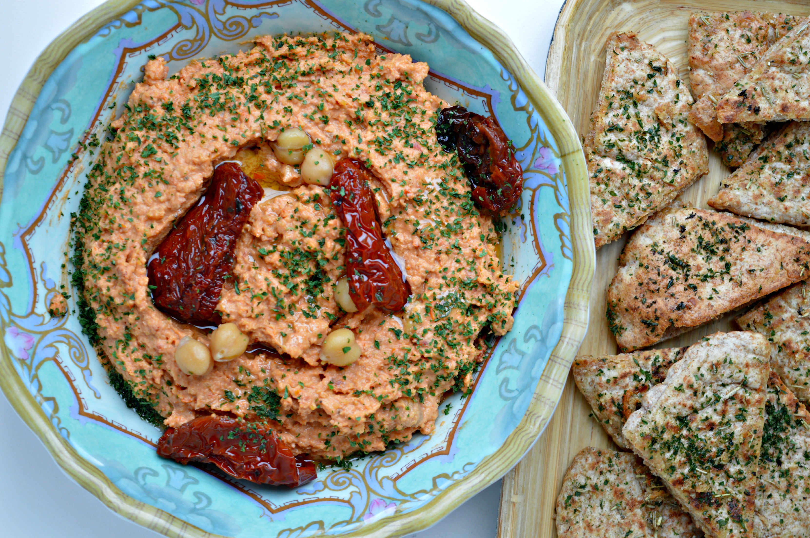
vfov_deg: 16.5
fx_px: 1854
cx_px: 405
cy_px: 269
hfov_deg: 24.6
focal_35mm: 82
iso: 200
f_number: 5.6
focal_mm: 55
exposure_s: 1/15
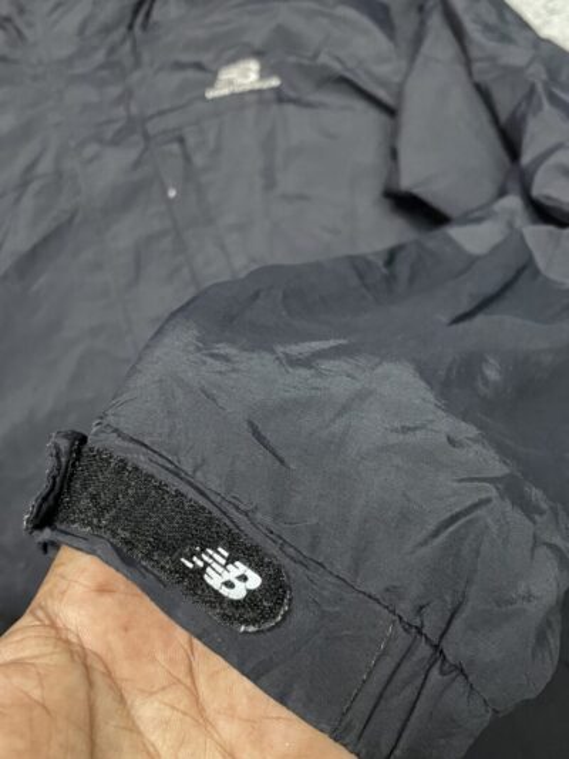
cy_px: 380
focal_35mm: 26
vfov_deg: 67.3
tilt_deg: -64.4
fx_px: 570
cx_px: 284
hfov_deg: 53.1
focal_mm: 4.2
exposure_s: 1/25
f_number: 1.6
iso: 640
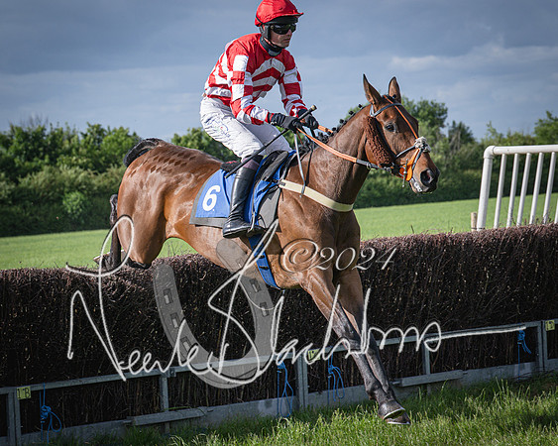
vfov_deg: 11.7
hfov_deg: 14.6
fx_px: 2177
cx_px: 196
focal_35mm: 132
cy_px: 249
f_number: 4.5
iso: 200
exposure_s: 1/1600
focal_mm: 70
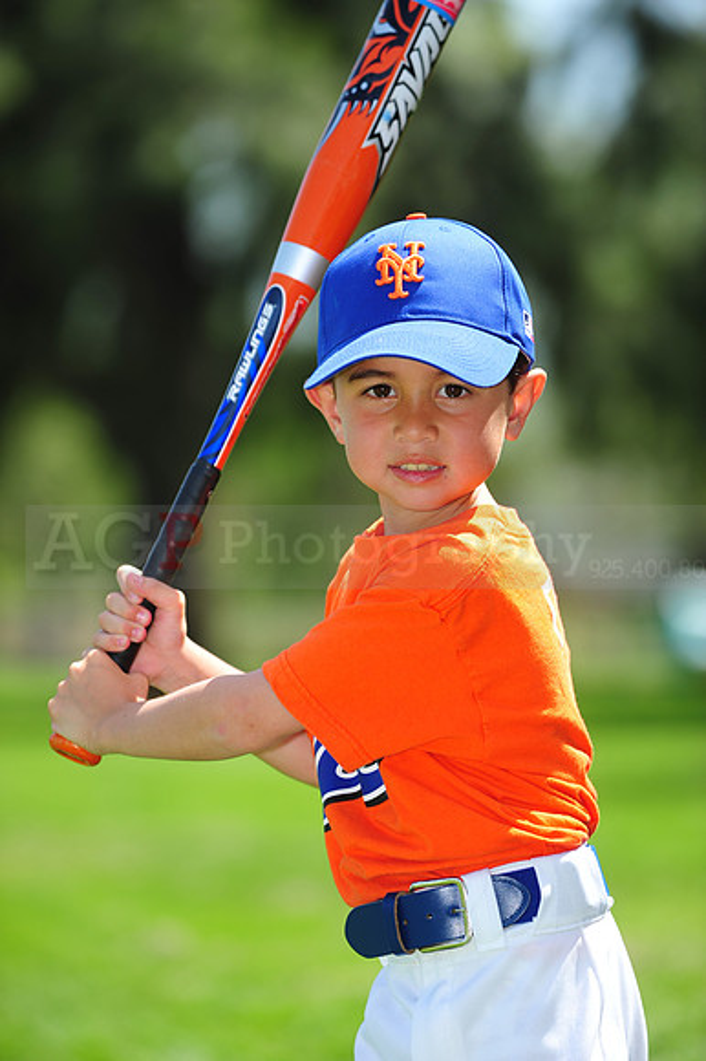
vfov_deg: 10.3
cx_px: 353
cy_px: 530
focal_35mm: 200
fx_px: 5890
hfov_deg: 6.9
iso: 200
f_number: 4.5
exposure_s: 1/640
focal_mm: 200
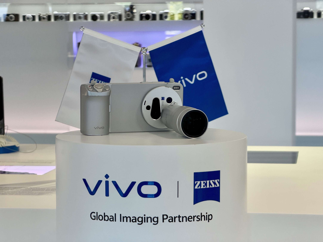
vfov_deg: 14.8
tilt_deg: -5.4
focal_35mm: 100
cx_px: 162
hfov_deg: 19.6
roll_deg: +0.4
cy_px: 121
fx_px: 933
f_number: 2.8
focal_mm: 16.89
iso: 320
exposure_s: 1/98
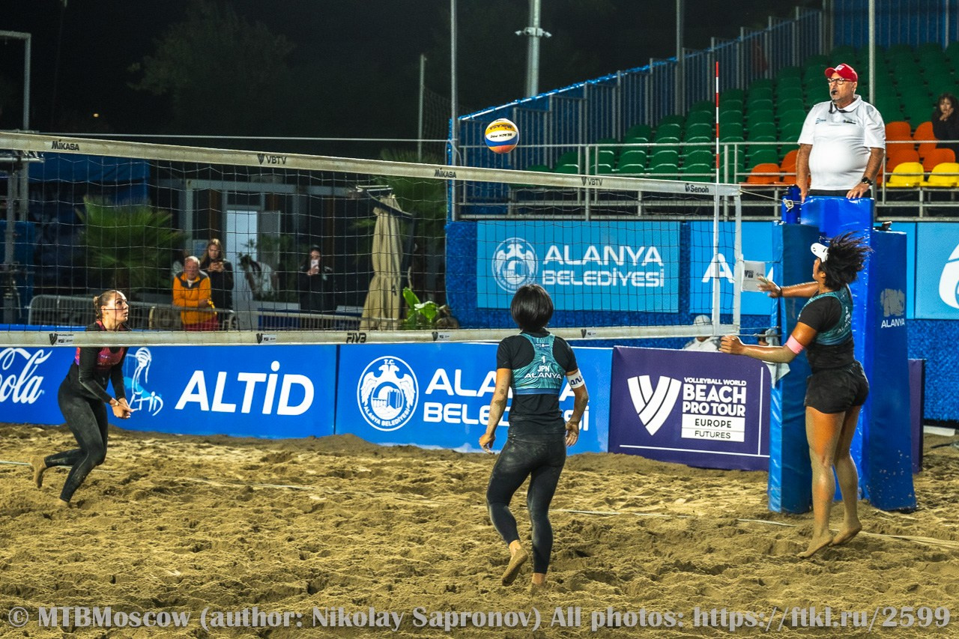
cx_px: 480
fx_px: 2797
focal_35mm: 105
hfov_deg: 19.5
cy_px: 320
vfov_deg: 13.0
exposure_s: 1/500
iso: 1250
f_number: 5
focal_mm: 70
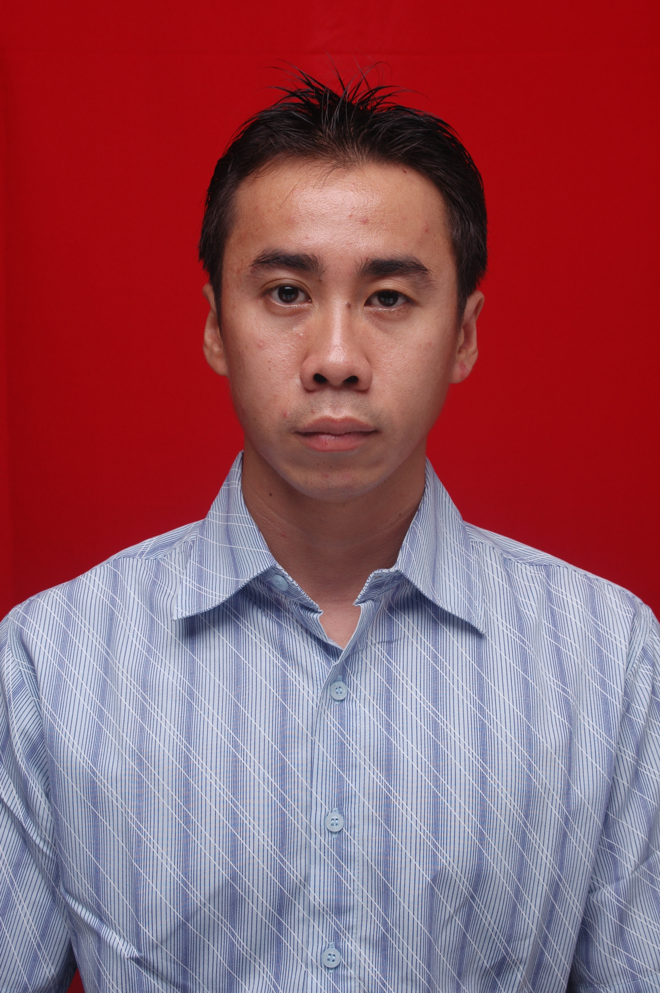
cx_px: 330
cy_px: 496
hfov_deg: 23.7
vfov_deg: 35.1
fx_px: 1570
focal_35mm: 57
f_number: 9
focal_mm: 38
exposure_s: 1/125
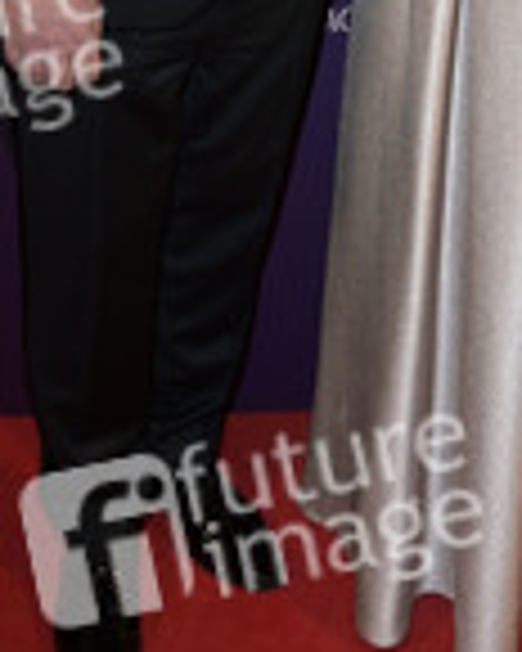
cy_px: -153
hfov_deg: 20.3
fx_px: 1448
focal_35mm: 75
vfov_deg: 23.1
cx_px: 382
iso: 640
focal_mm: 29
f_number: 5.6
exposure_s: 1/250
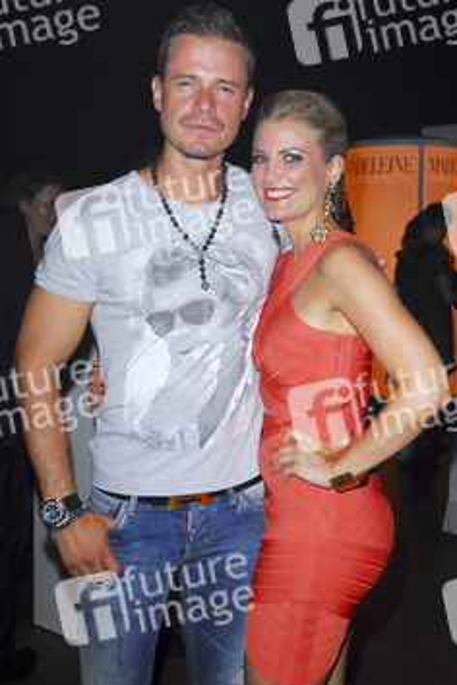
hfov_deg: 25.7
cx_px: 213
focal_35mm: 53
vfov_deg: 37.8
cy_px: 310
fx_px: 1001
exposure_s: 1/60
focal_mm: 31
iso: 200
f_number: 5
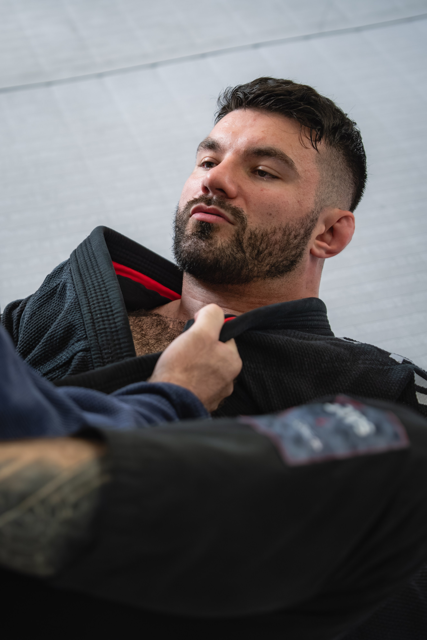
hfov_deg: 15.8
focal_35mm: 86
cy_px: 321
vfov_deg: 23.6
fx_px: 1530
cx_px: 105
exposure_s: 1/200
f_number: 2.8
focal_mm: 57
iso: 1000
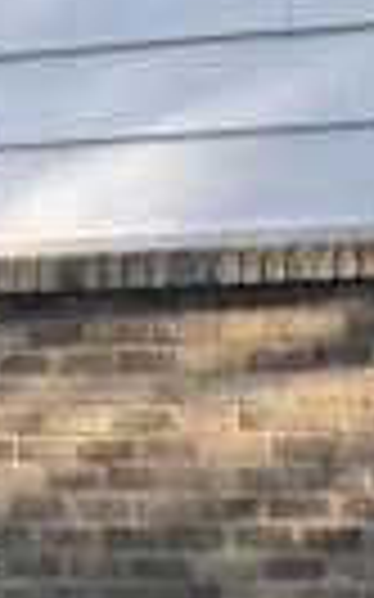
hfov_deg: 7.2
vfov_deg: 13.9
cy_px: -36
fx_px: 2416
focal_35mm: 148
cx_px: 1338
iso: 25
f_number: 2.2
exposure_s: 1/232
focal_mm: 4.15
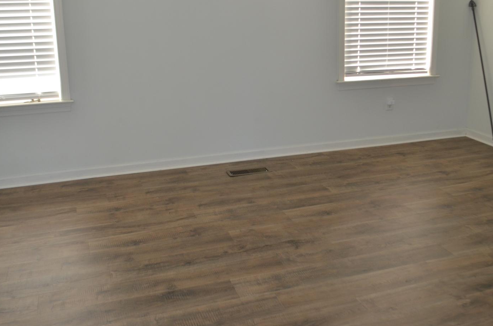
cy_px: 126
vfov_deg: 33.1
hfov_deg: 48.3
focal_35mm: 40
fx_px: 547
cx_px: 288
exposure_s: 1/80
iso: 400
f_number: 3.5
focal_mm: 18
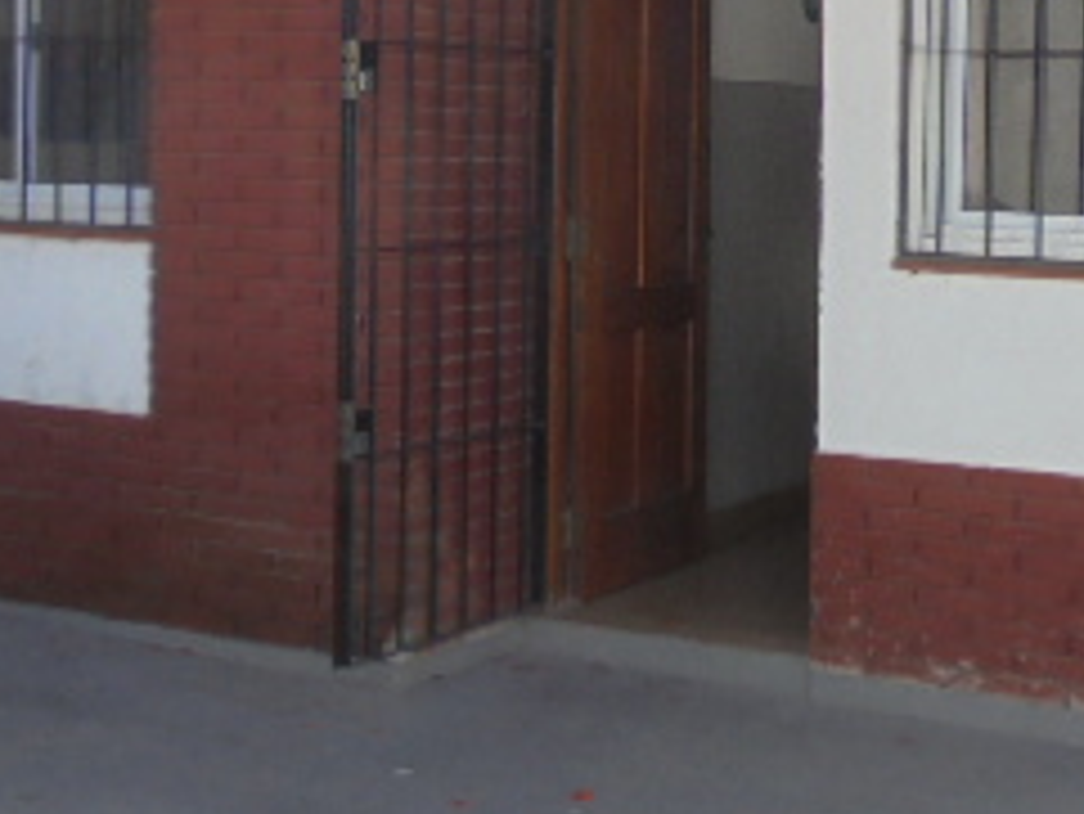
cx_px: 738
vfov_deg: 21.1
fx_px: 2162
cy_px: 189
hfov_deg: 27.9
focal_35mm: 69
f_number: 3.5
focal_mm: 4.6
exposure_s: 1/500
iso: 100
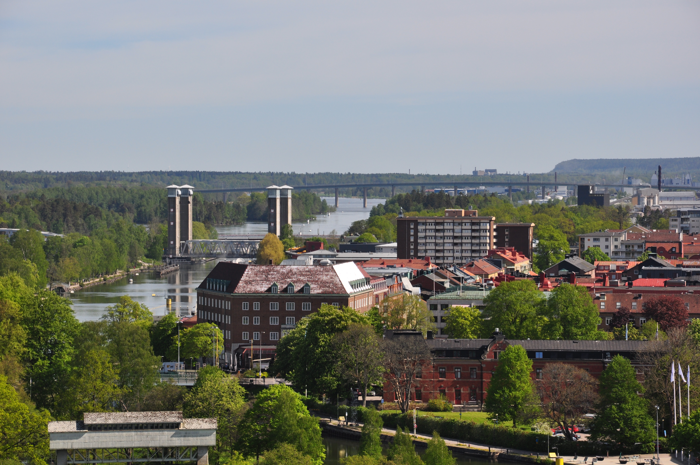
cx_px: 350
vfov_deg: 8.7
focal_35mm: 158
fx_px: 3059
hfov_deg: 13.1
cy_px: 232
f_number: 11
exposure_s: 1/400
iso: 200
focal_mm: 105
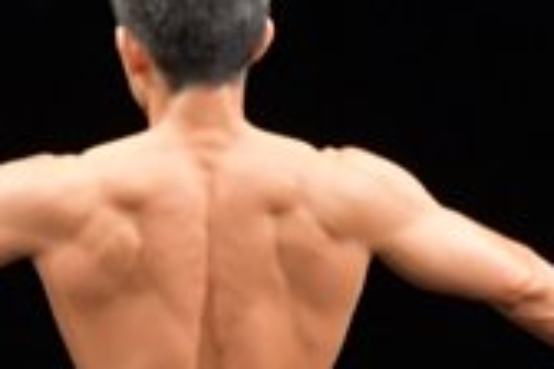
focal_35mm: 1312
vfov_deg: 1.0
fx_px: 20189
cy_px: 613
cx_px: 223
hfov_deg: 1.6
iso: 3200
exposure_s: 1/400
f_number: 5.6
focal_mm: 190
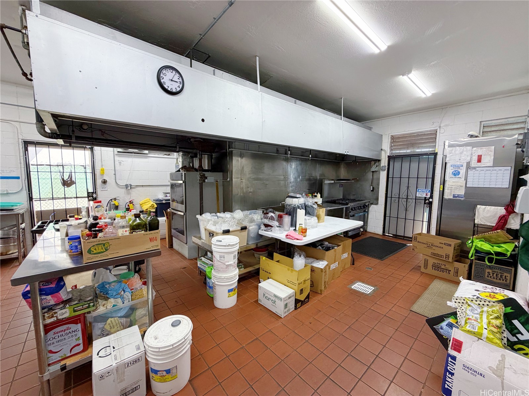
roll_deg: -0.7
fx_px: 214
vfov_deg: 85.7
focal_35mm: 14
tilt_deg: -5.3
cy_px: 198
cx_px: 264
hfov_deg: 102.1
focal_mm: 2.22
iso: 250
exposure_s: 1/120
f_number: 2.2
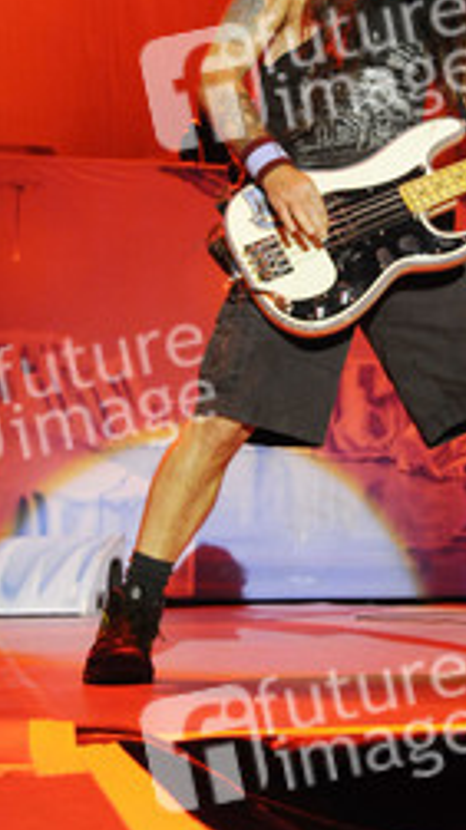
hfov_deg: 14.9
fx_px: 1759
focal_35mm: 80
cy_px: 238
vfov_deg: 26.3
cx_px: 408
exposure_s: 1/125
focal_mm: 48
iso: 4000
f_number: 5.6
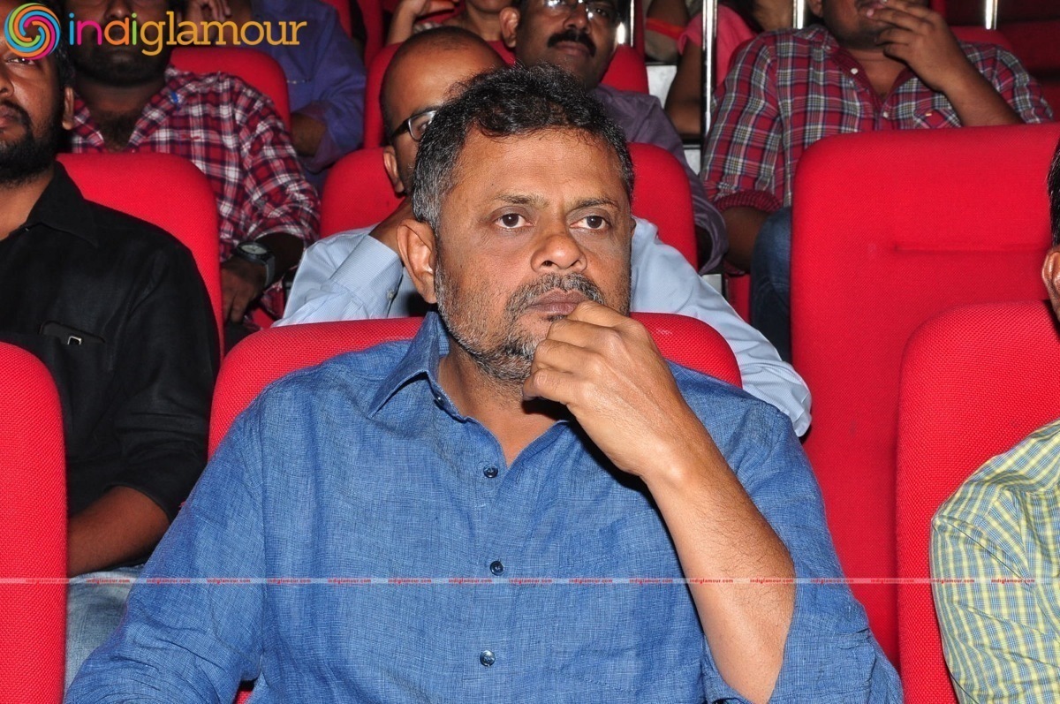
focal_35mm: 87
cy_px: 352
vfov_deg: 15.7
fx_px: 2559
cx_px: 530
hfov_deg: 23.4
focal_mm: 58
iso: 500
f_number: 14
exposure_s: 1/125
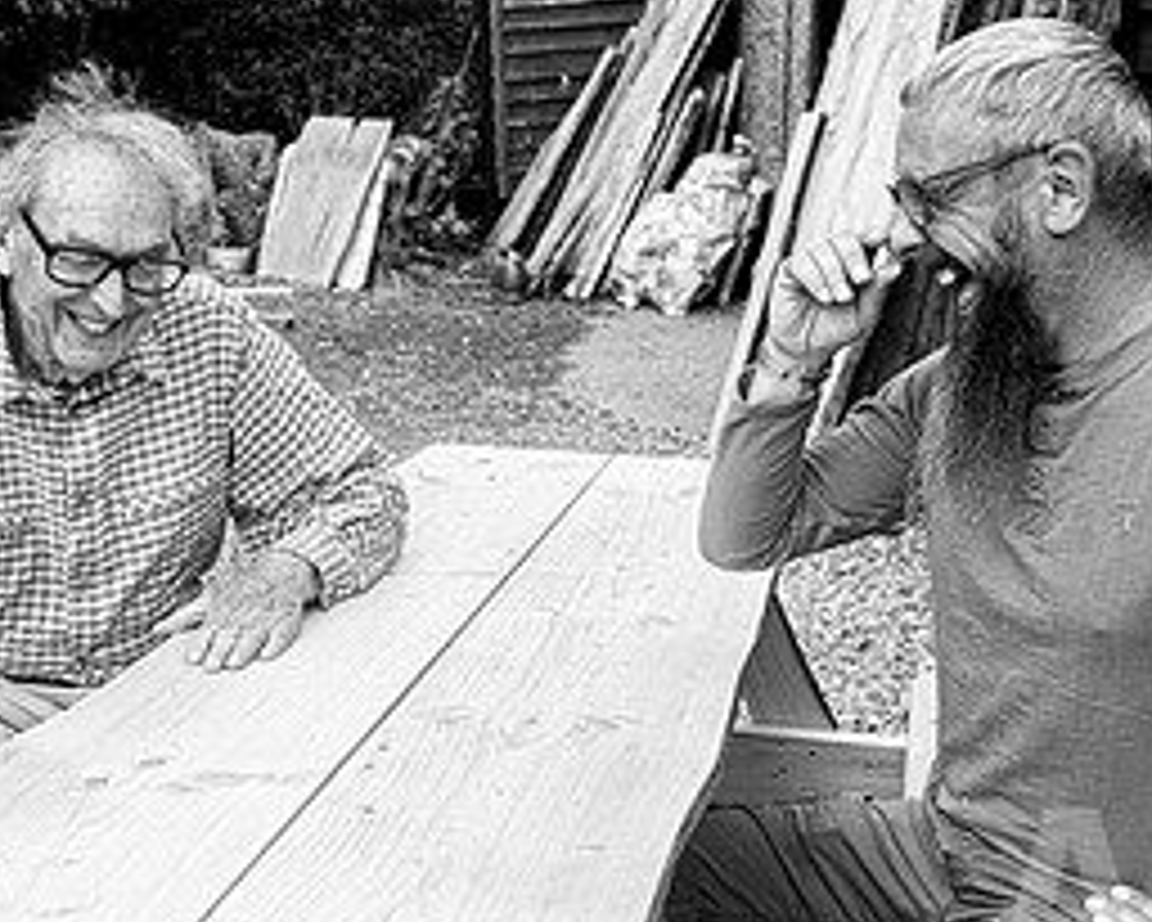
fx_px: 1739
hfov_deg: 36.3
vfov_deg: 29.7
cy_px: 412
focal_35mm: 51
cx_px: 387
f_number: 4.5
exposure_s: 1/1600
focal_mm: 24
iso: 250
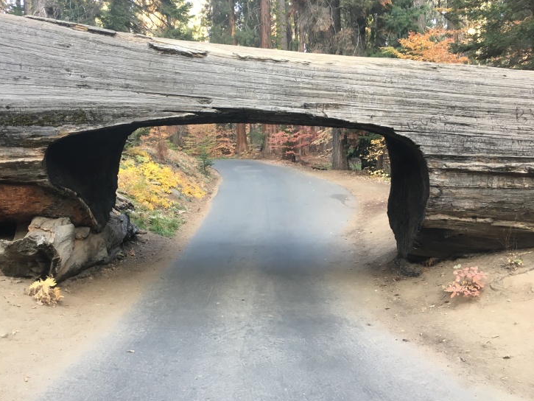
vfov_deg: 44.2
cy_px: 206
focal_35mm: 32
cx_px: 241
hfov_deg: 56.7
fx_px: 494
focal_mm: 4.15
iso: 50
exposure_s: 1/30
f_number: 2.2
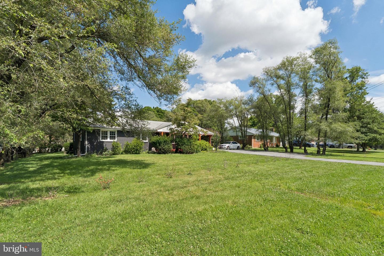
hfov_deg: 95.0
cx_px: 192
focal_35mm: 16
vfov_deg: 72.1
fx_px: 176
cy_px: 128
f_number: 7.1
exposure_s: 1/3200
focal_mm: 16.5
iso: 1250
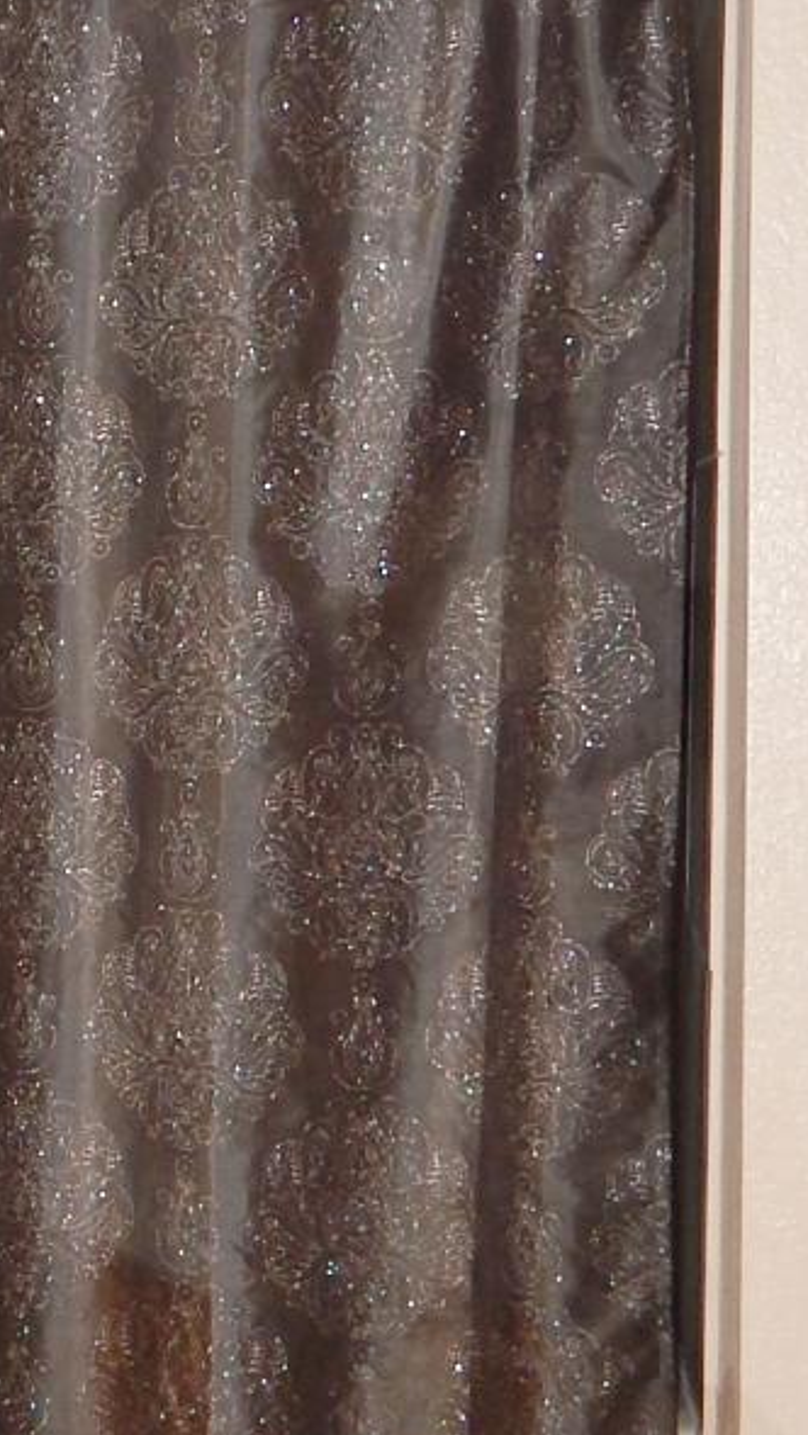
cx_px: -611
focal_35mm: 85
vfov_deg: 25.0
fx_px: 3237
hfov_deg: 13.0
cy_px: 620
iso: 200
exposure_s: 1/30
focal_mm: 4
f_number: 3
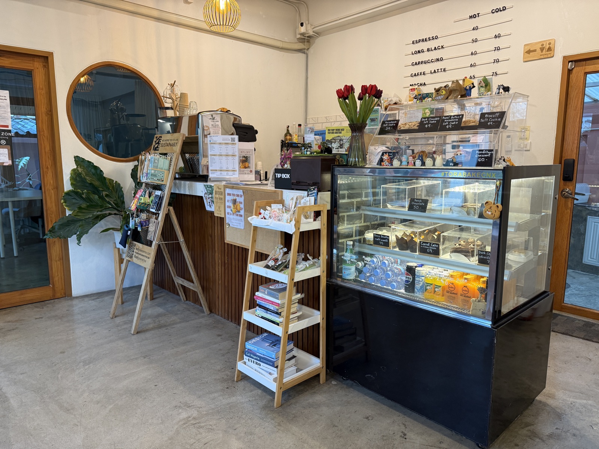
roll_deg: -0.4
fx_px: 415
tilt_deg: -8.1
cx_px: 300
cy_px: 224
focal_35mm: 24
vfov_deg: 56.8
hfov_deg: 71.6
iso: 160
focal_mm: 6.76
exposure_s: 1/50
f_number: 1.78
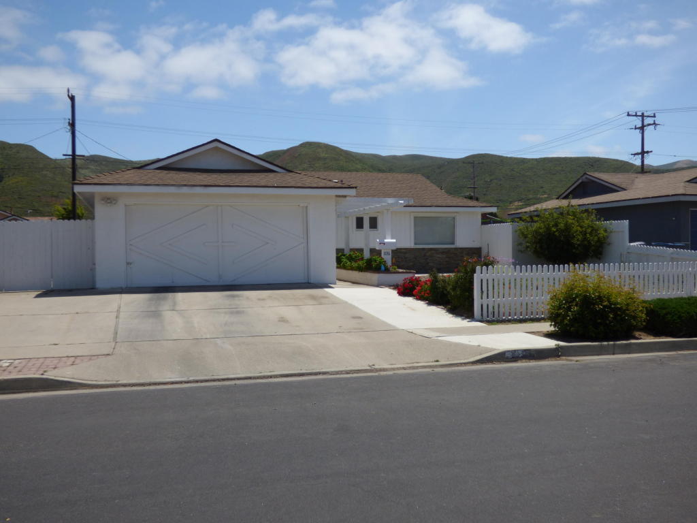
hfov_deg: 52.6
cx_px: 348
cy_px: 262
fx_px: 705
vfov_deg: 40.7
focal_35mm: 35
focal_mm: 6.18
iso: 100
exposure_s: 1/1600
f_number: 3.4
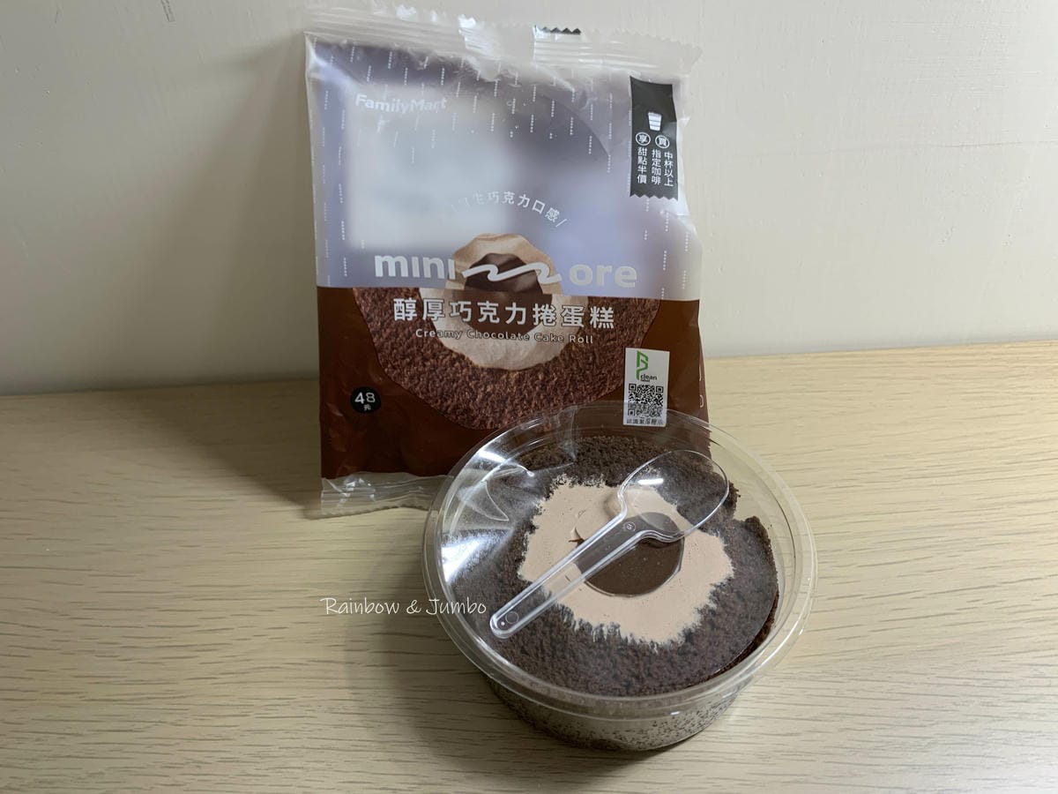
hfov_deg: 67.3
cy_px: 397
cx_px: 529
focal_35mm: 26
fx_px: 795
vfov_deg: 53.1
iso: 64
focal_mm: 4.25
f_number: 1.8
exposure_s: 1/60
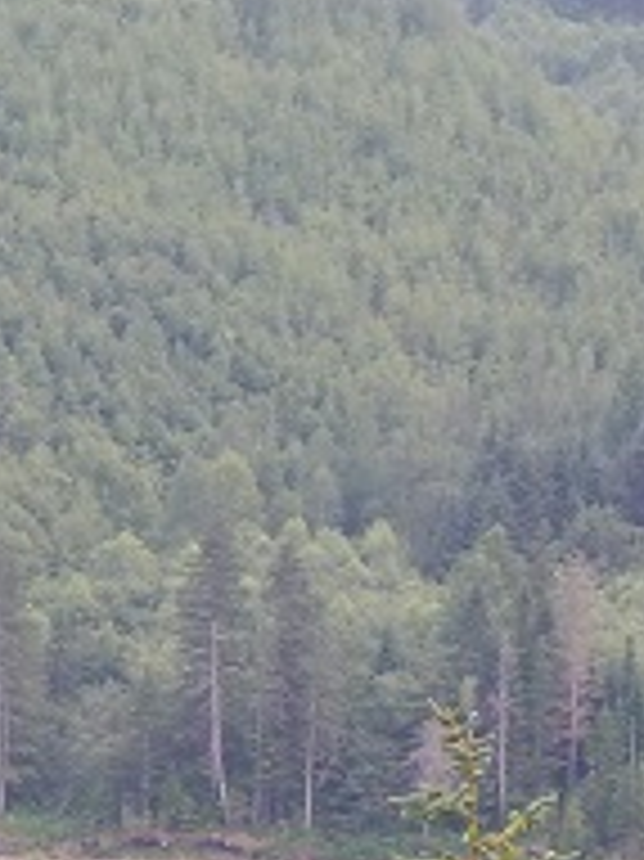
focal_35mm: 356
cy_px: 946
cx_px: -333
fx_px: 8841
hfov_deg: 4.1
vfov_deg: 5.6
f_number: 4.3
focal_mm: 15.3
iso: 125
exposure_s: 1/125
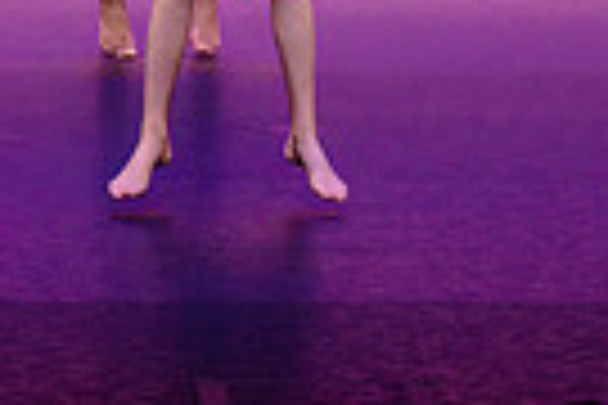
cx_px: 290
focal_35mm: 482
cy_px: -425
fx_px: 8140
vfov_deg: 2.8
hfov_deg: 4.3
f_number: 2.8
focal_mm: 86
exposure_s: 1/400
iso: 1600
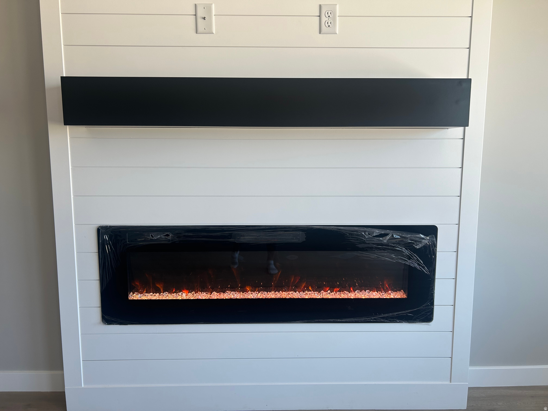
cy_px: 206
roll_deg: -0.4
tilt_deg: -6.8
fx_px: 412
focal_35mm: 26
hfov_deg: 67.3
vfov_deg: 53.1
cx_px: 274
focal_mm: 5.7
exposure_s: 1/147
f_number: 1.5
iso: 32
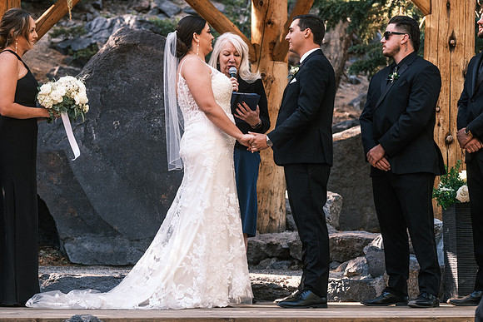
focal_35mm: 106
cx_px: 242
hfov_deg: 19.2
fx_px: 1424
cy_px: 161
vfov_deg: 12.9
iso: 800
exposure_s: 1/220
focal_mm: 68.7
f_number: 3.6
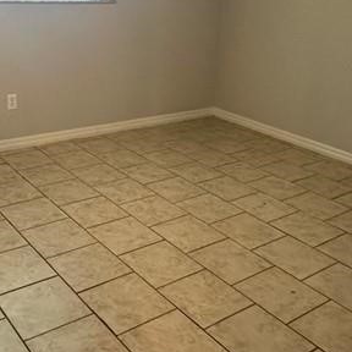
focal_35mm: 44
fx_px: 506
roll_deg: -2.8
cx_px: 137
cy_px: 110
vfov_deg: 37.8
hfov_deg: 38.2
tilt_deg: -14.8
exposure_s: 1/60
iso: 500
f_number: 2.2
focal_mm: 2.22
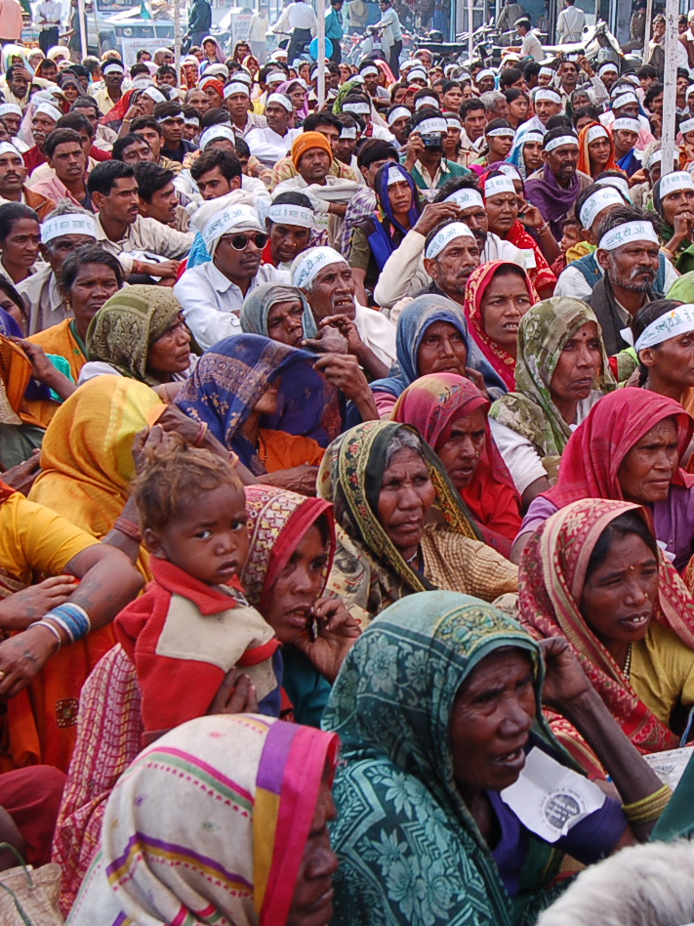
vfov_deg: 30.3
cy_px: 467
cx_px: 552
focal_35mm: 64
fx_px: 1711
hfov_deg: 22.6
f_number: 5.6
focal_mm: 28
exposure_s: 1/125
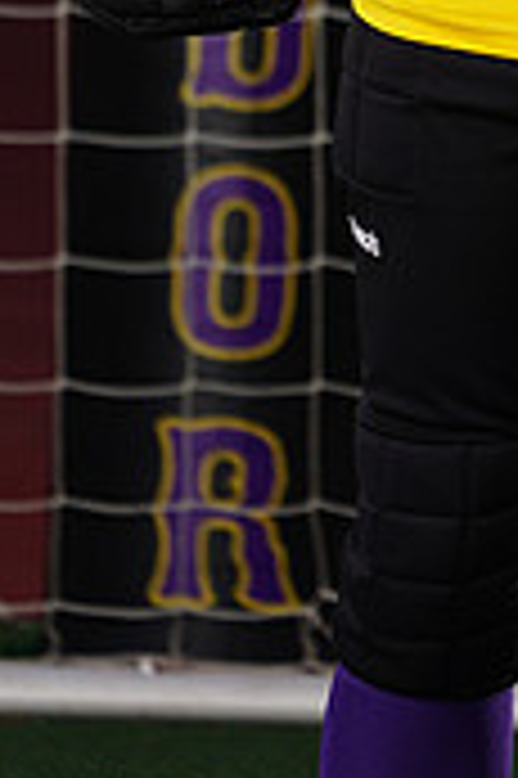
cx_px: 673
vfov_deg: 1.9
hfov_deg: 1.3
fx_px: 23485
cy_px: -207
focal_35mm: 1086
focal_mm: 324
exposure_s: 1/200
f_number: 7.1
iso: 200
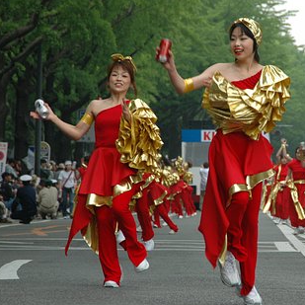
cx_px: 231
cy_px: 150
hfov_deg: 8.3
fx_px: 2103
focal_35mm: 211
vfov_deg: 8.3
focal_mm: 100
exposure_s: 1/320
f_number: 6.3
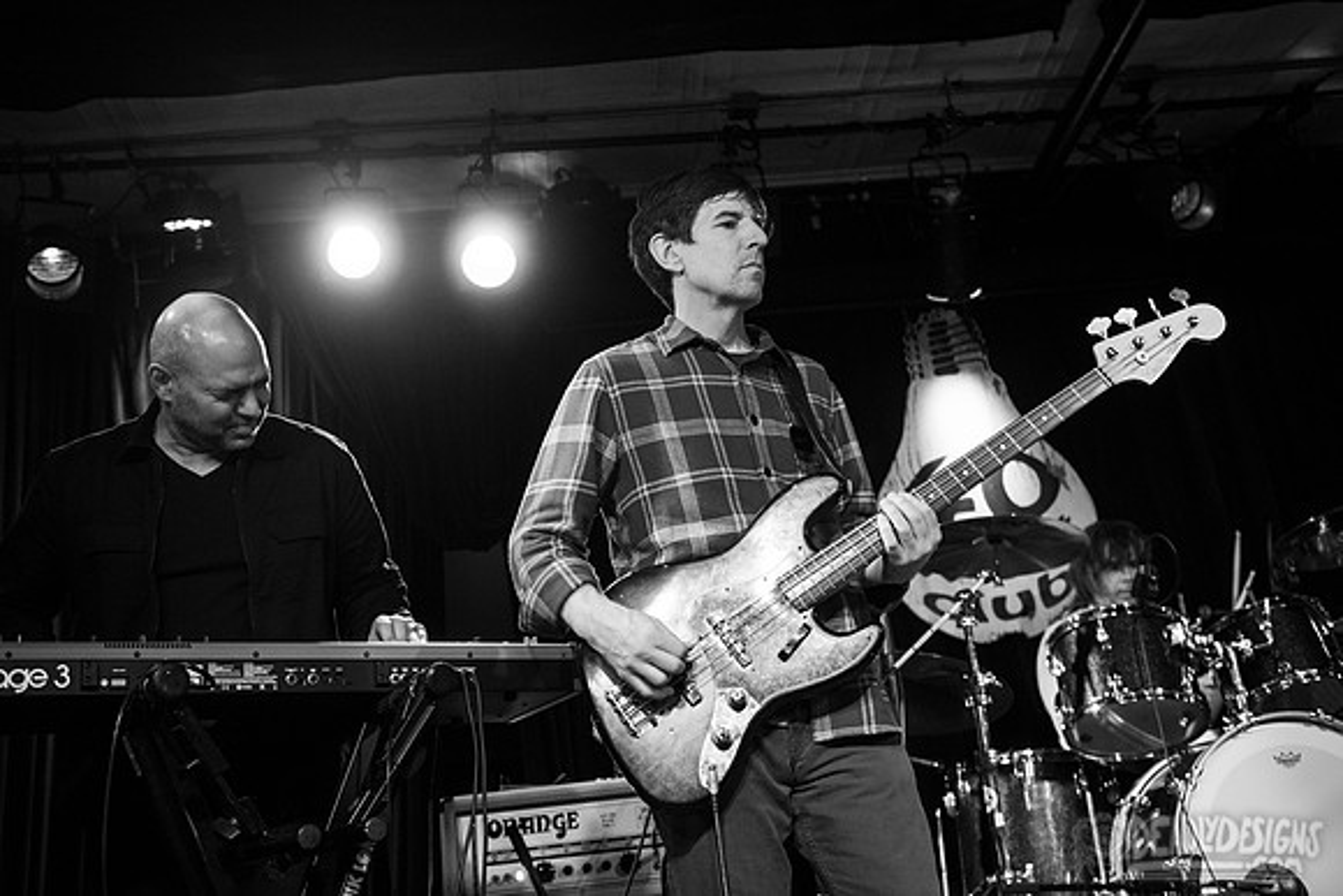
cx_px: 672
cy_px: 363
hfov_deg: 45.6
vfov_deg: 31.2
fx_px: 1598
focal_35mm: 43
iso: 2000
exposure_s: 1/160
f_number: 3.2
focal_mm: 36
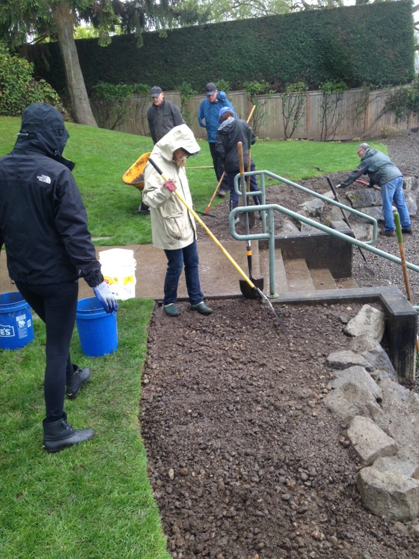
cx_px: 210
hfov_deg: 42.9
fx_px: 533
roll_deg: +3.9
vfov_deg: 55.4
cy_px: 280
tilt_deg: -18.0
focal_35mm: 33
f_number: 2.4
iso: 50
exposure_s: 1/120
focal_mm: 4.12
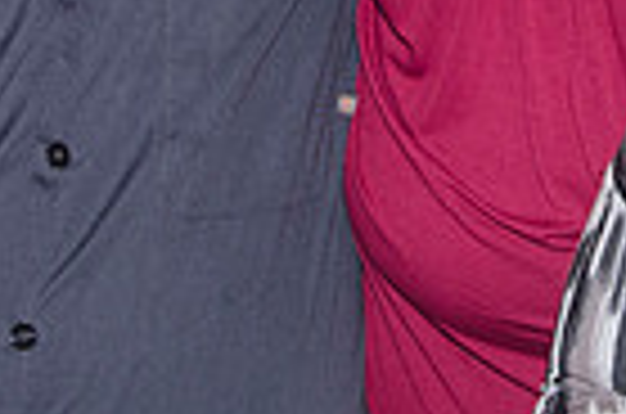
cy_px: -441
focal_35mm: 238
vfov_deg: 5.6
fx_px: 4129
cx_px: 612
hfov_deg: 8.6
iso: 400
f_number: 5.6
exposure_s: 1/60
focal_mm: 38
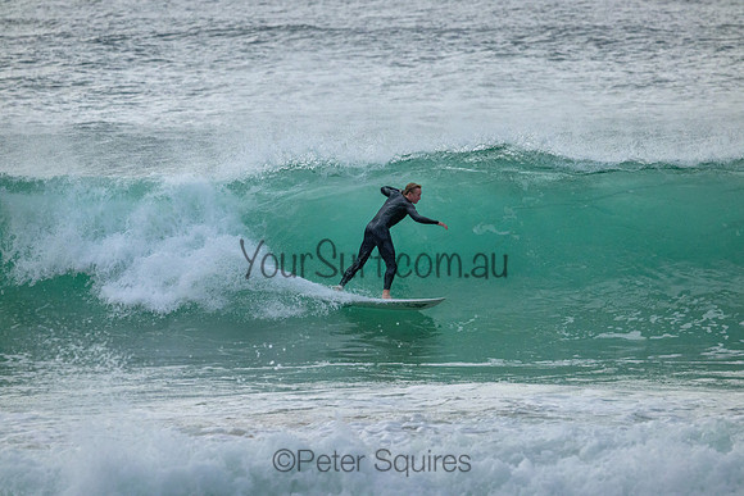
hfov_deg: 4.4
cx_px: 372
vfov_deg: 2.9
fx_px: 9715
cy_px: 248
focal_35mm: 470
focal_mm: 470
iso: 4500
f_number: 10
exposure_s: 1/2000
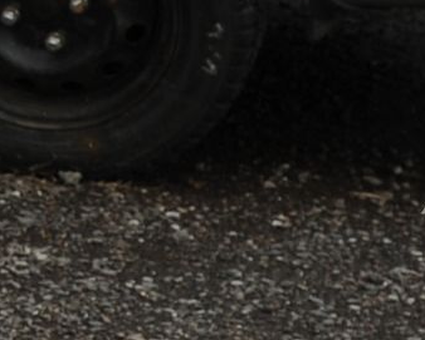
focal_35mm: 315
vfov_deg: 4.9
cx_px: -1161
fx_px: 3966
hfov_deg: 5.5
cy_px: 30
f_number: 5.6
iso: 250
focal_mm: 35
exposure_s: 1/1000
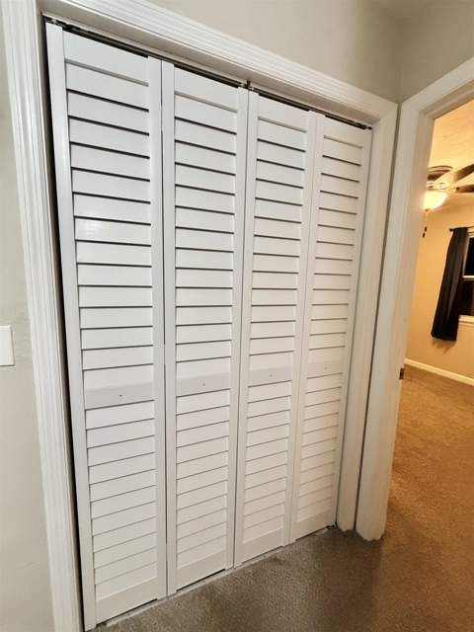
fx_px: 256
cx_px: 237
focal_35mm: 14
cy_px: 316
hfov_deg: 85.7
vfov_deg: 102.1
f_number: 2.2
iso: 500
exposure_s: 1/60
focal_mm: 2.22
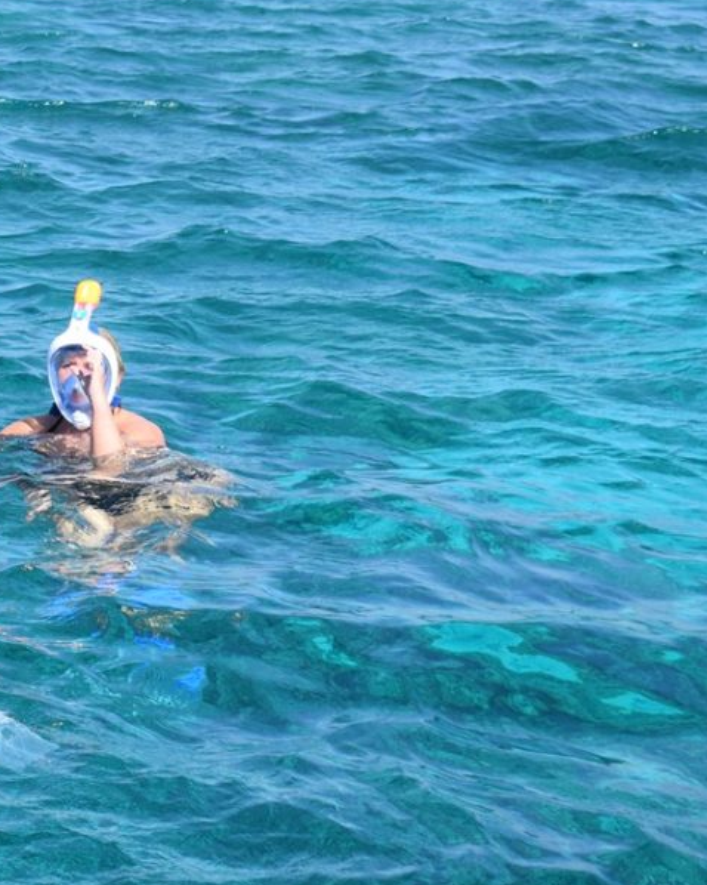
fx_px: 3219
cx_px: -139
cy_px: 265
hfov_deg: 12.3
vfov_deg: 15.6
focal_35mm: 123
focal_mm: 34
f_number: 6.3
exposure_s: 1/1600
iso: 400
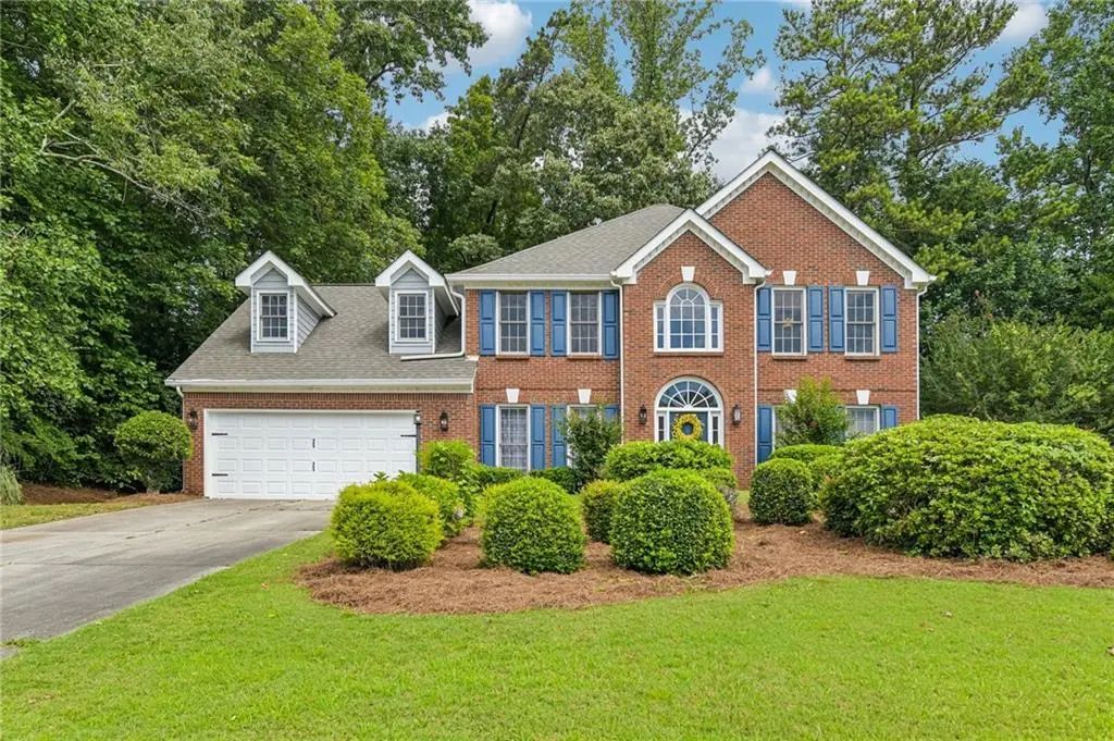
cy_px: 370
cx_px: 557
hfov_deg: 78.6
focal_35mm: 22
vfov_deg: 57.1
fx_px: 680
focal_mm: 22
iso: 400
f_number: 8
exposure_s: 1/800
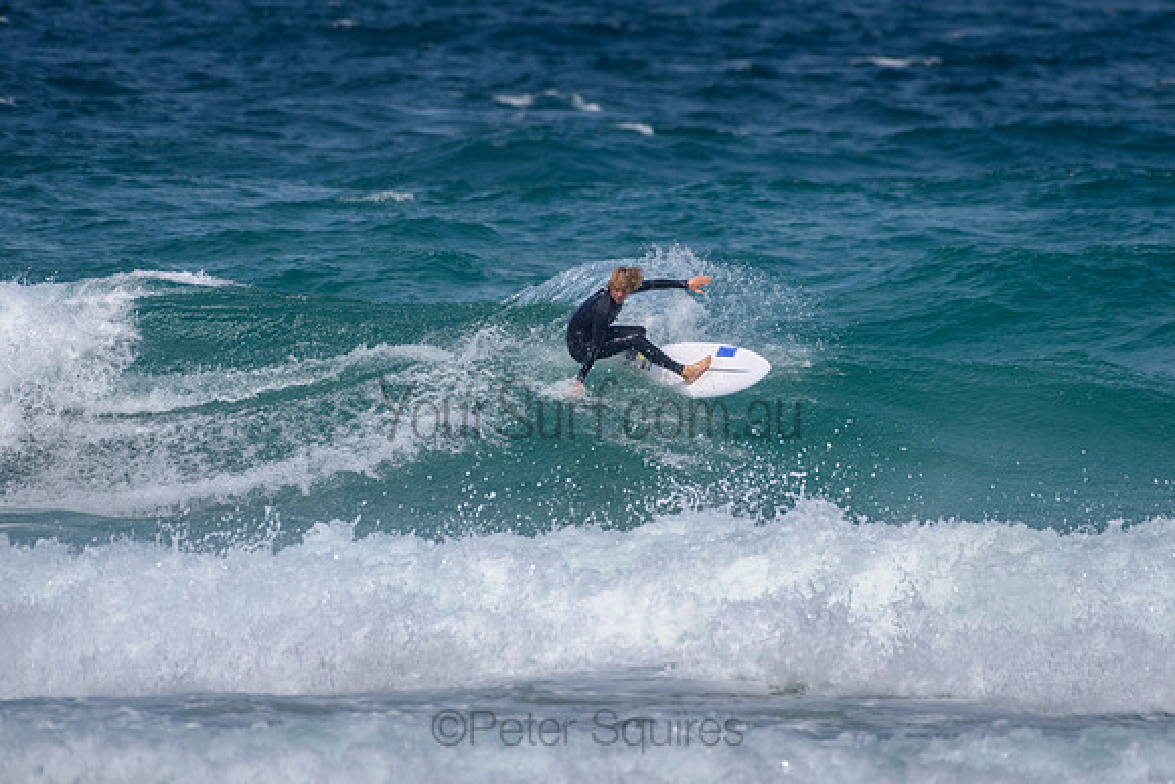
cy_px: 335
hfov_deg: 3.4
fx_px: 20023
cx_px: 701
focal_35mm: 613
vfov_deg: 2.2
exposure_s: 1/2000
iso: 90
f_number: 5.6
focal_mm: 500
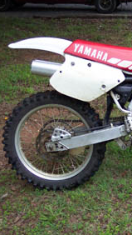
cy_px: 118
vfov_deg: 34.3
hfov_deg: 18.6
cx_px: 164
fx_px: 379
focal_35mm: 61
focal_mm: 8
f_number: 2.8
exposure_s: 1/350
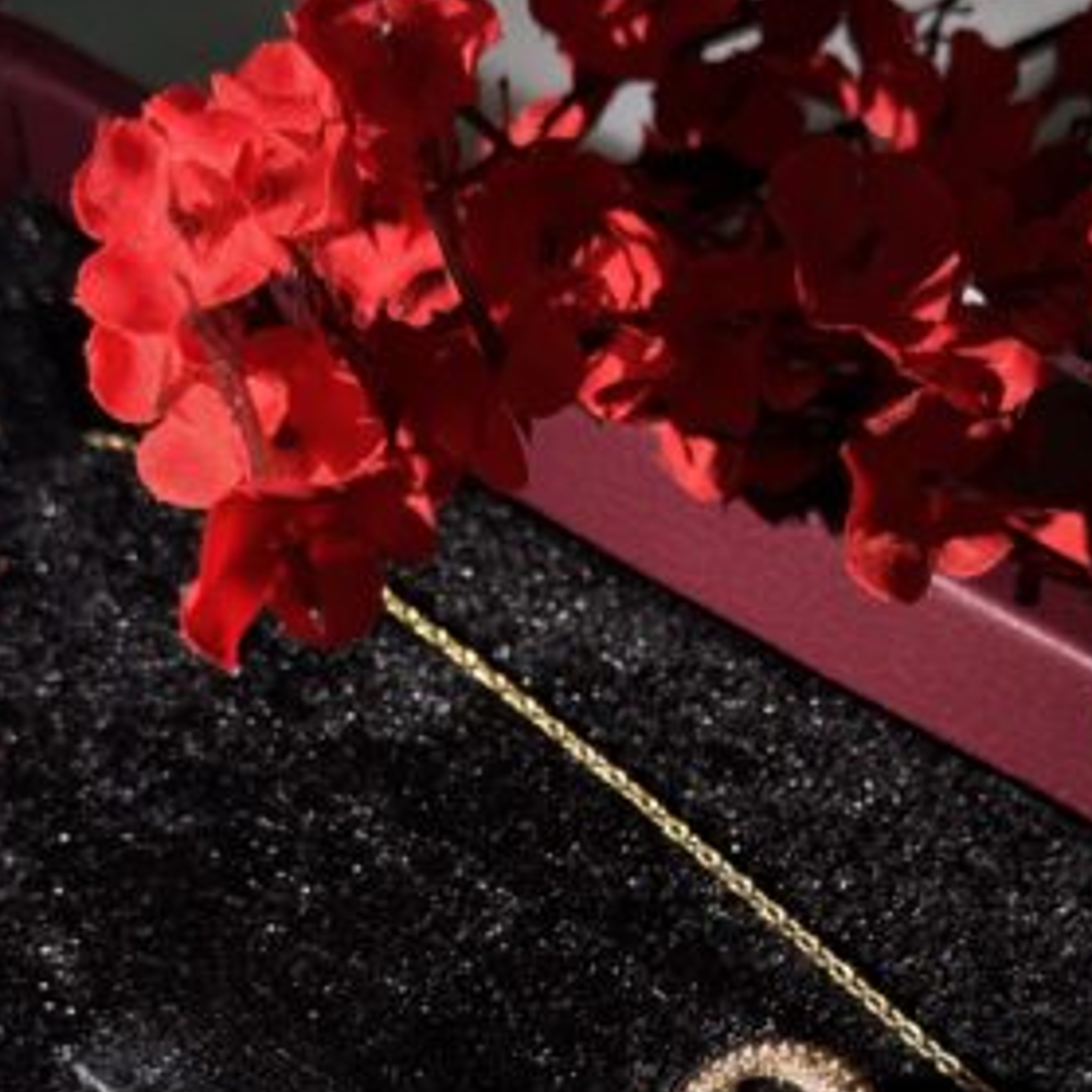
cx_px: 607
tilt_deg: -46.4
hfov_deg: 21.4
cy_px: 930
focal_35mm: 81
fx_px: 2891
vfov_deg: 21.0
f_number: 1.78
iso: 250
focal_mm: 6.76
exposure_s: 1/56
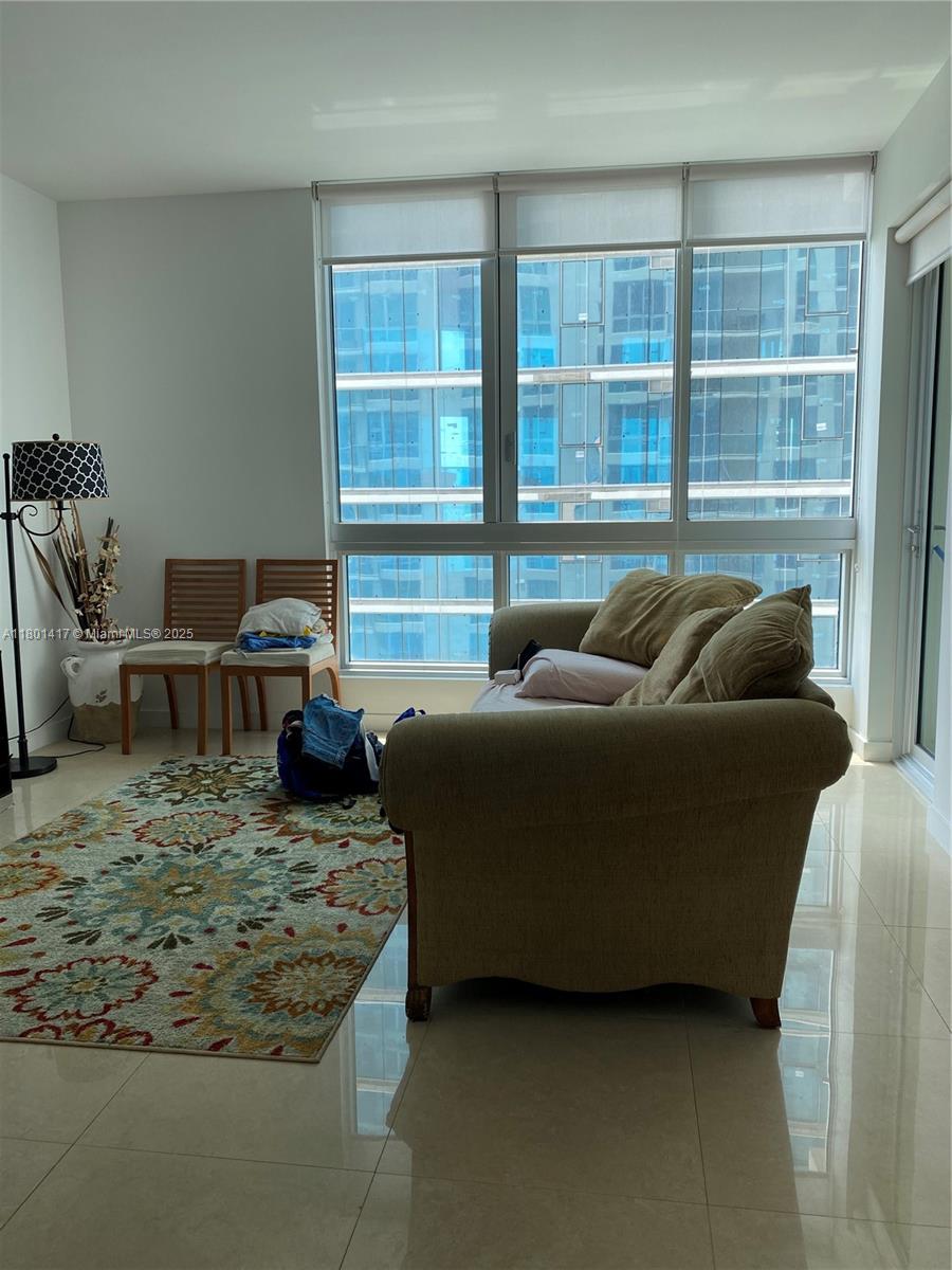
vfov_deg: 67.3
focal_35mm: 26
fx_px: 953
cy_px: 635
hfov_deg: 53.1
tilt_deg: -7.4
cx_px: 476
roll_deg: +0.6
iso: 32
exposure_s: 1/152
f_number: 1.8
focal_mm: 4.25
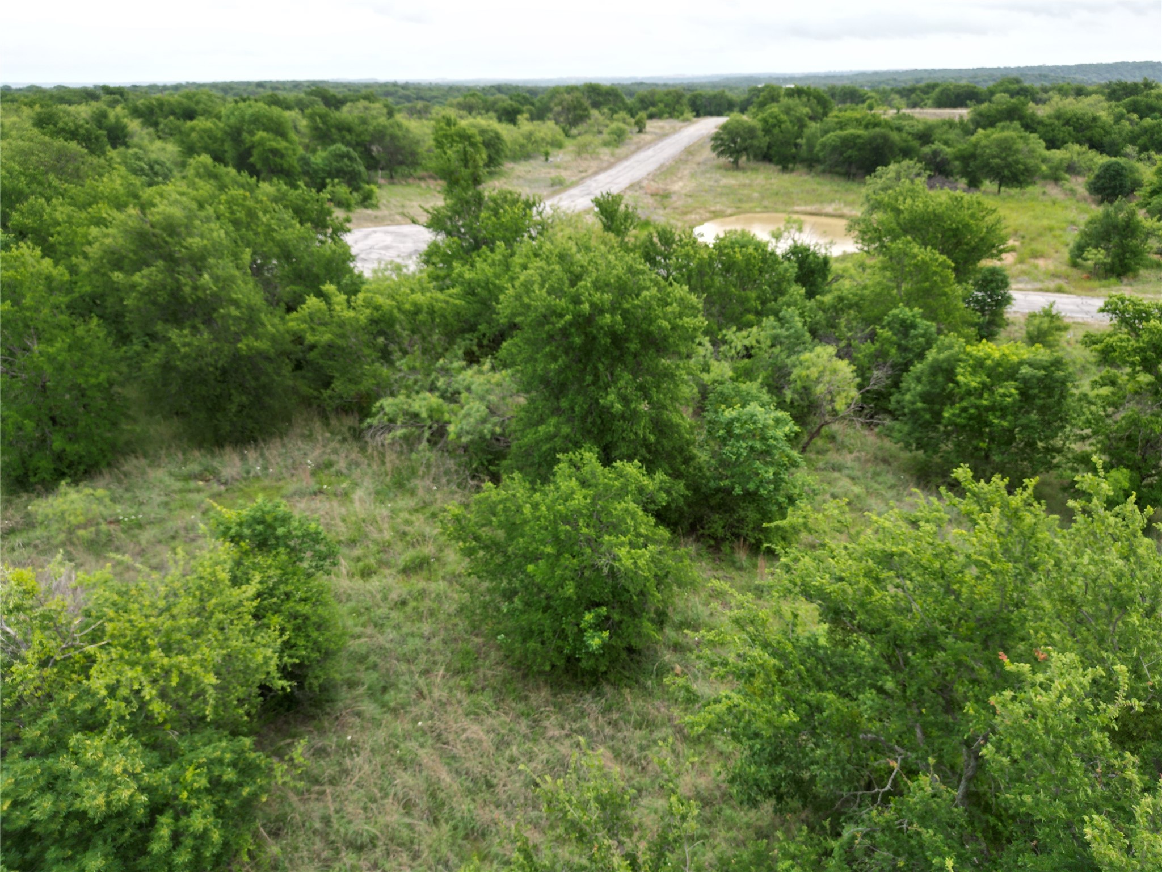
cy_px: 436
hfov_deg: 71.6
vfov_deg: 56.8
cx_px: 581
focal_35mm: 24
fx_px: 806
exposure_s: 1/1000
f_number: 1.7
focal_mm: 6.72
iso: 110
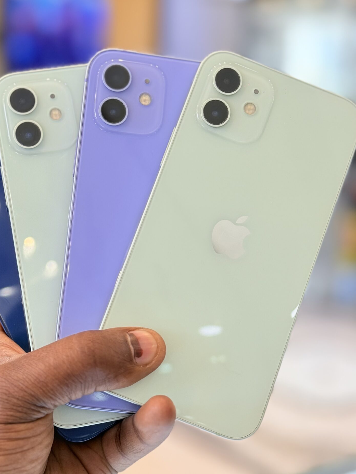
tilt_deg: -8.5
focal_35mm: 66
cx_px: 128
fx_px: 905
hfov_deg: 22.2
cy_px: 254
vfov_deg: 29.4
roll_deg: -1.4
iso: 50
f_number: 1.78
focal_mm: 6.76
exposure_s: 1/100
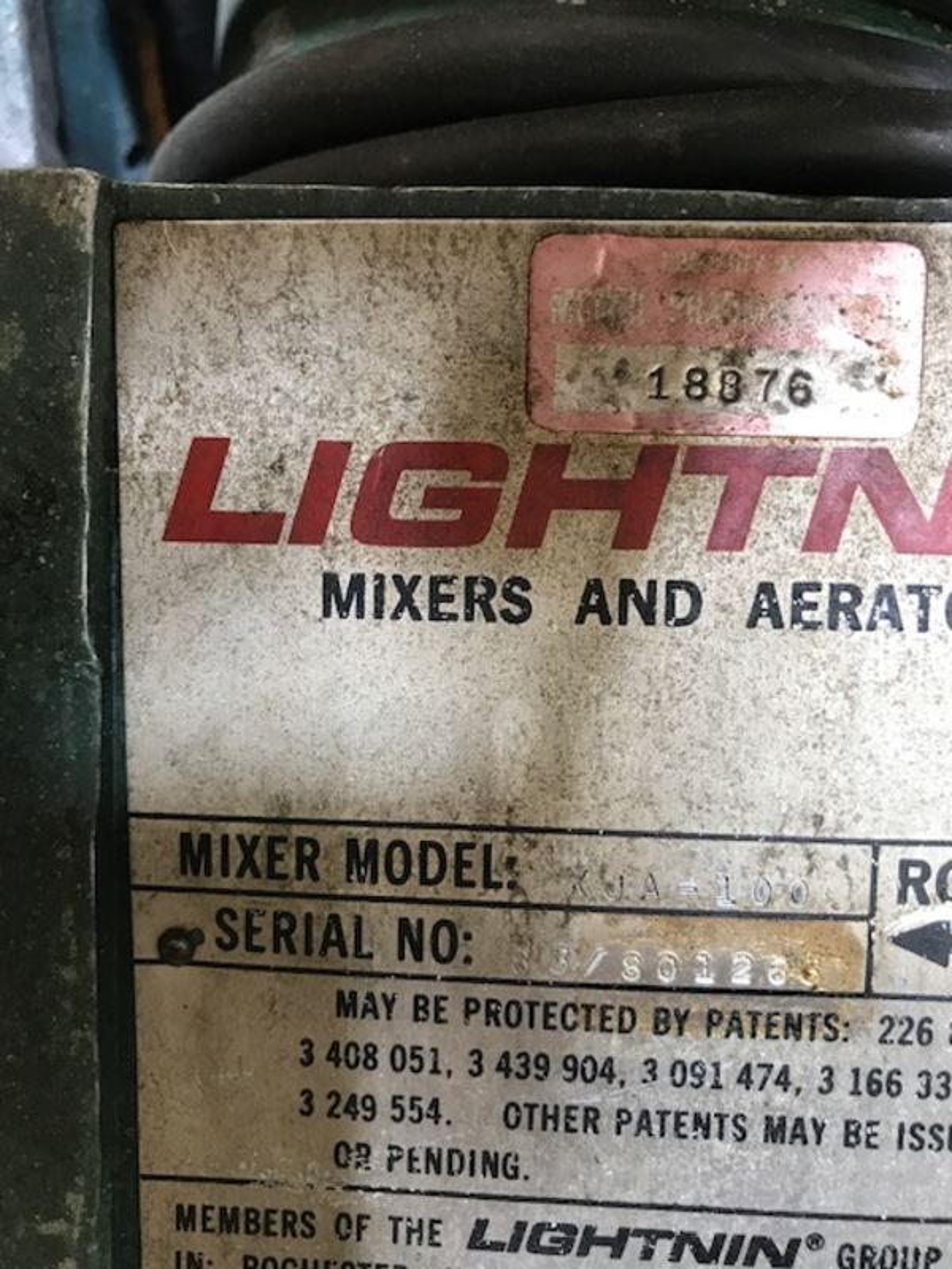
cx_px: 476
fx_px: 1027
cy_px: 634
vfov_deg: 63.4
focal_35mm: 28
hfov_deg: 49.7
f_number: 1.8
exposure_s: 1/20
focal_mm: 3.99
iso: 40
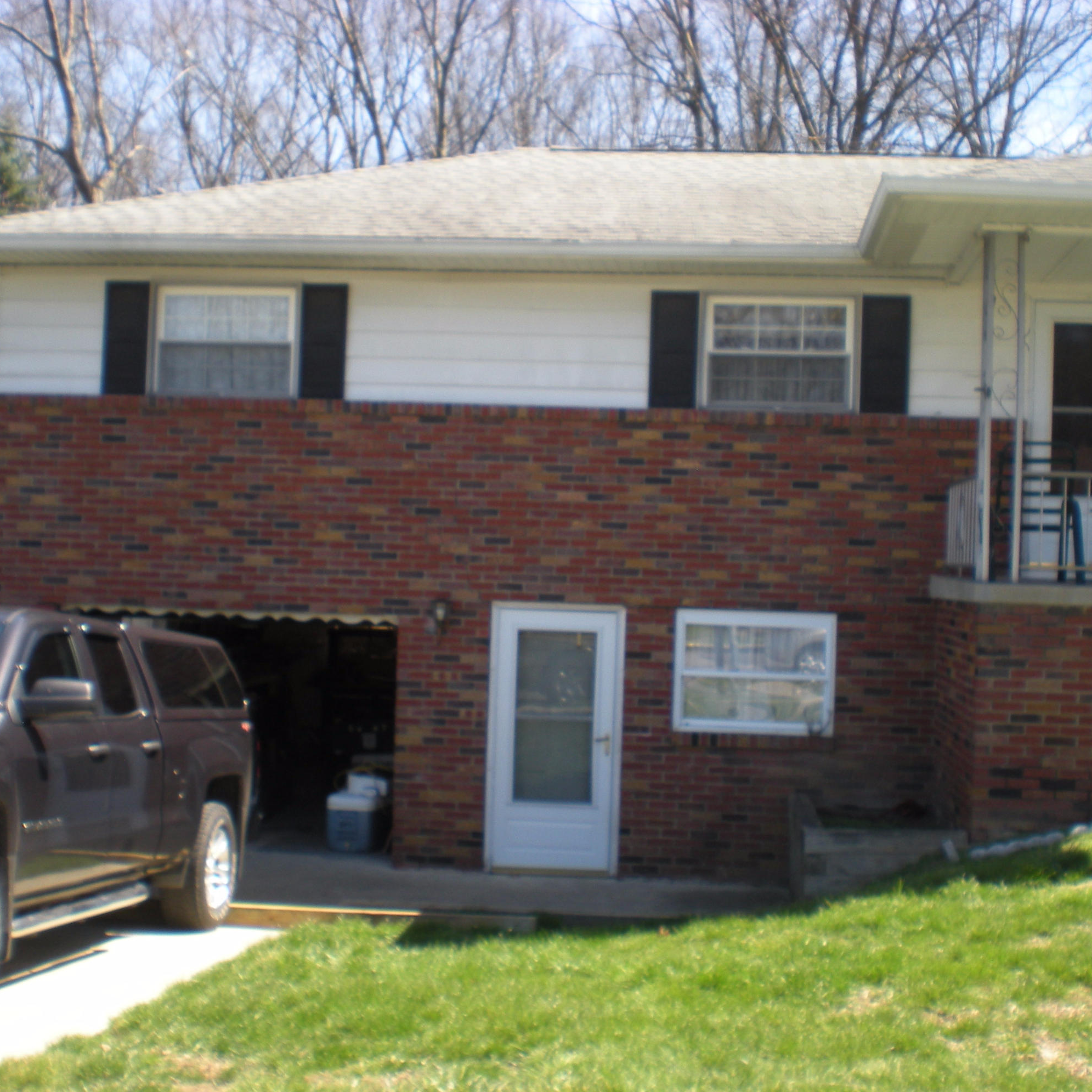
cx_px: 583
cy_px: 546
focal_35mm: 45
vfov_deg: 37.6
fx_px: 1606
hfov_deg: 37.5
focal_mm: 6.3
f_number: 4.6
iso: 64
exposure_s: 1/134
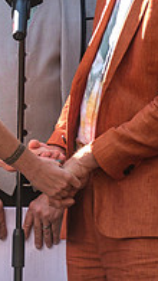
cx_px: -63
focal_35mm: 655
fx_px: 4868
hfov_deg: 1.9
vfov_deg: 3.3
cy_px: 54
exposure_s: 1/200
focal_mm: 140
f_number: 4
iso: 400
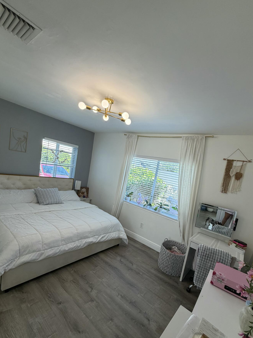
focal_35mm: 16
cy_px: 189
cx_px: 137
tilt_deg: -6.7
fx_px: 156
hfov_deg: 78.0
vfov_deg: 94.0
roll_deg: -10.5
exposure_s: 1/120
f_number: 2.2
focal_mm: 2.22
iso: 100
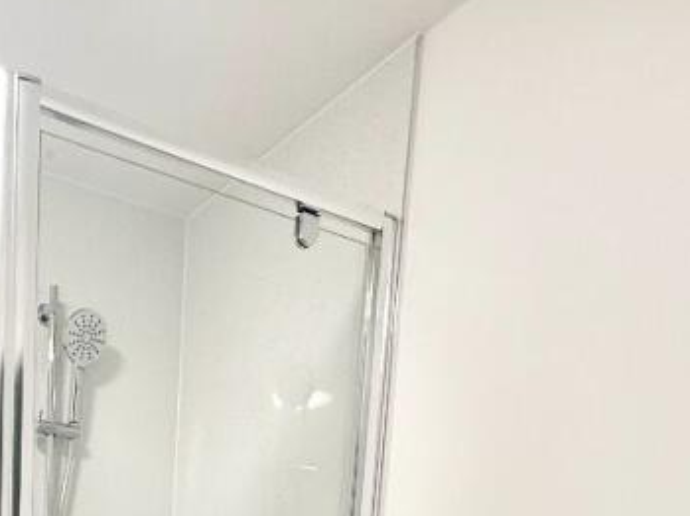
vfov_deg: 26.8
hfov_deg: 43.5
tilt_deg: -7.0
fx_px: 817
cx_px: 132
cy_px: 741
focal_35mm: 41
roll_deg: -2.2
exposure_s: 1/100
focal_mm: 2.22
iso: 125
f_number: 2.2
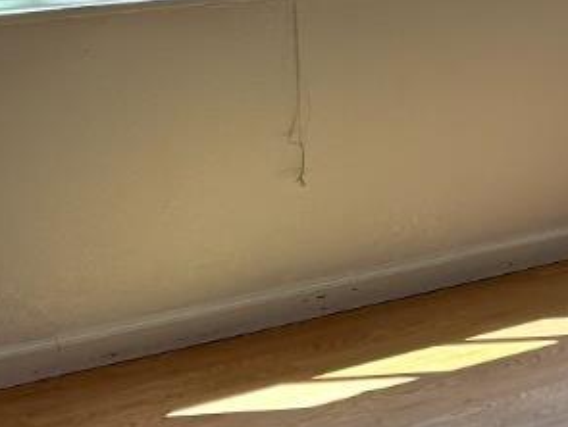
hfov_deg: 14.3
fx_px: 2169
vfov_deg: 11.2
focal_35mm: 132
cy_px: 64
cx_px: 724
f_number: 1.5
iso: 50
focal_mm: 5.7
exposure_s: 1/166
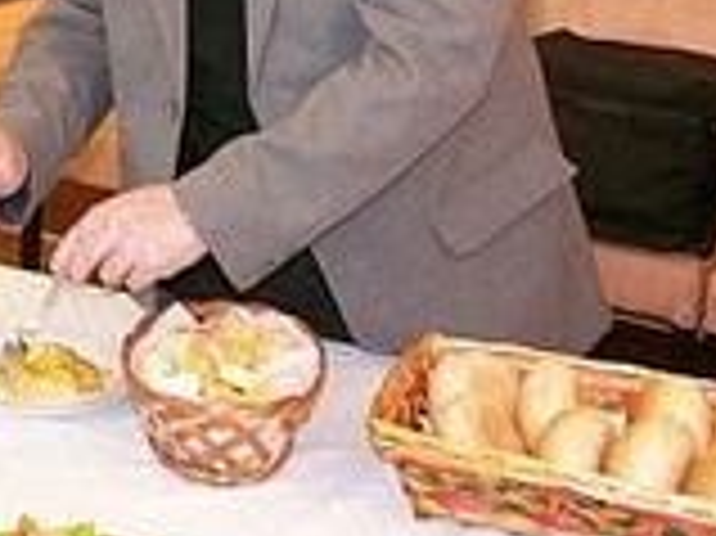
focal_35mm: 88
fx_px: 1819
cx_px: -86
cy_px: -108
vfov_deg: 16.1
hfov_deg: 21.1
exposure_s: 1/30
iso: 400
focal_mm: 7.4
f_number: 2.8
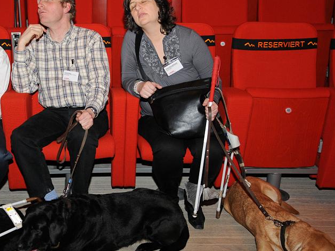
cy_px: 147
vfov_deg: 31.6
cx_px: 85
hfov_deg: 40.3
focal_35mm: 46
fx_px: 443
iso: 400
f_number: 2.8
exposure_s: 1/125
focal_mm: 19
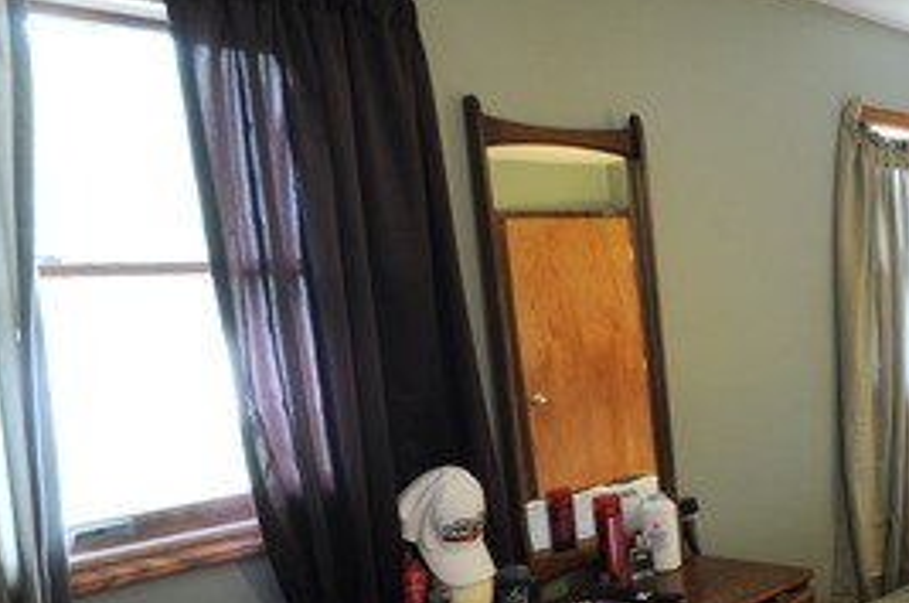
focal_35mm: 36
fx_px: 907
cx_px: 1018
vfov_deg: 36.7
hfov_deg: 41.4
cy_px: 325
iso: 200
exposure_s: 1/5
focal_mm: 10
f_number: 5.6
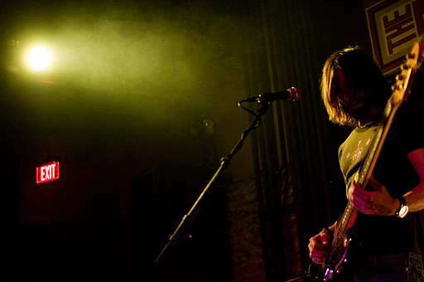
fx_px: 600
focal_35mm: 51
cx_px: 214
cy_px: 155
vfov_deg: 26.4
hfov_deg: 38.9
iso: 1000
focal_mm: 30
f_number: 1.6
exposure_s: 1/125
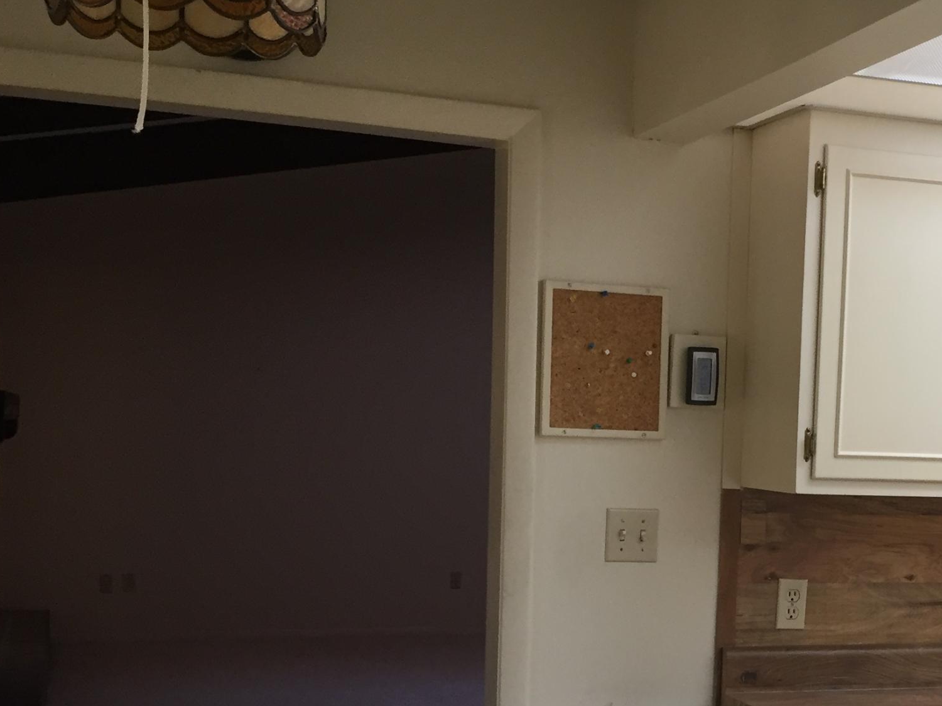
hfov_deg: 32.4
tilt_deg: -3.5
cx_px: 734
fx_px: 1578
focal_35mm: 58
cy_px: 561
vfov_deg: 24.8
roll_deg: -3.1
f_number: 2.2
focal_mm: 4.15
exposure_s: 1/30
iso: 40
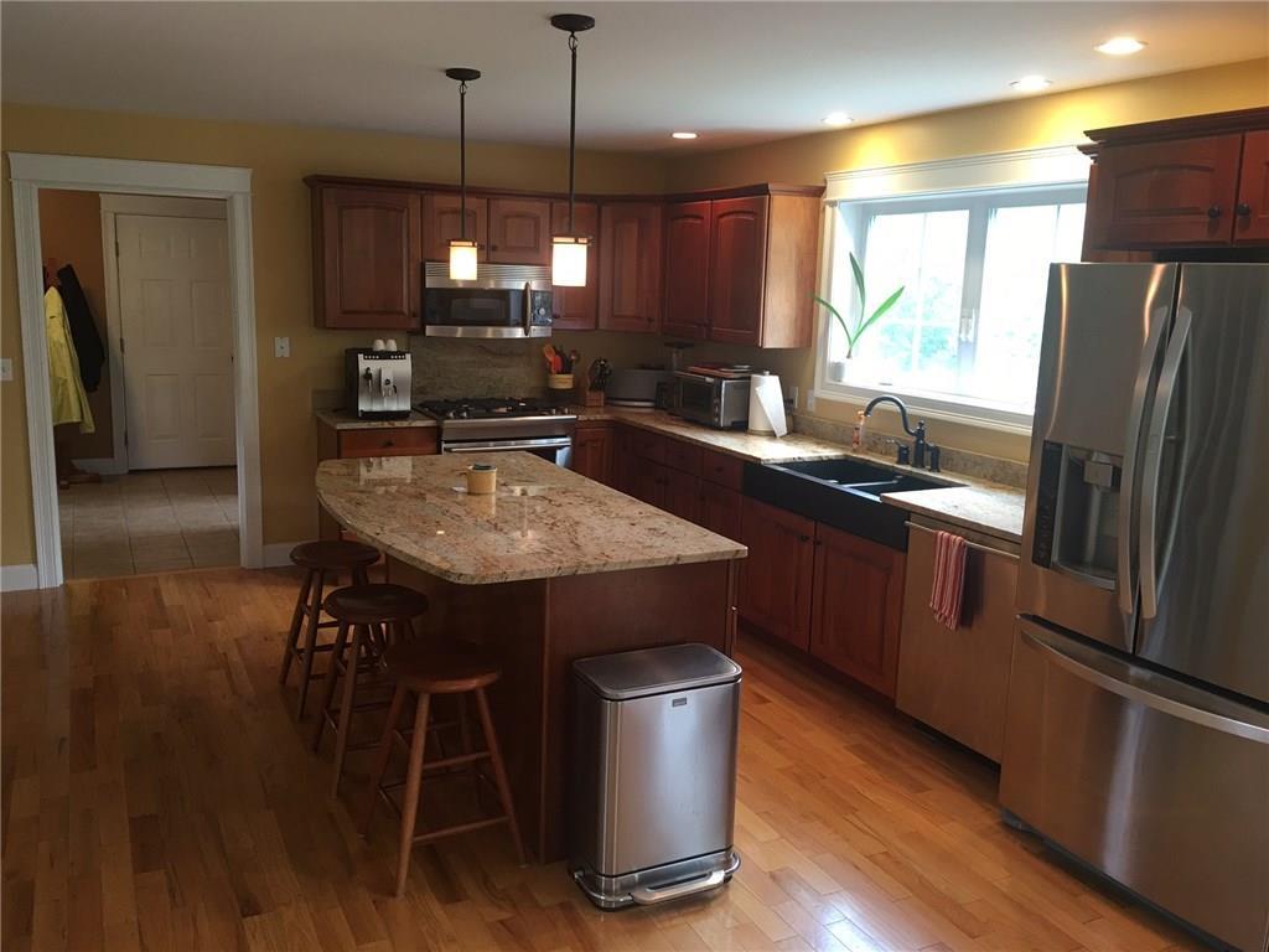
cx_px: 634
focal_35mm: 29
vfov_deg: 48.2
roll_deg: -2.1
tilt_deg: -8.7
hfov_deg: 61.7
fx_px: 1063
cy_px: 476
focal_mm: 4.15
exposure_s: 1/15
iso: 25
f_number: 2.2
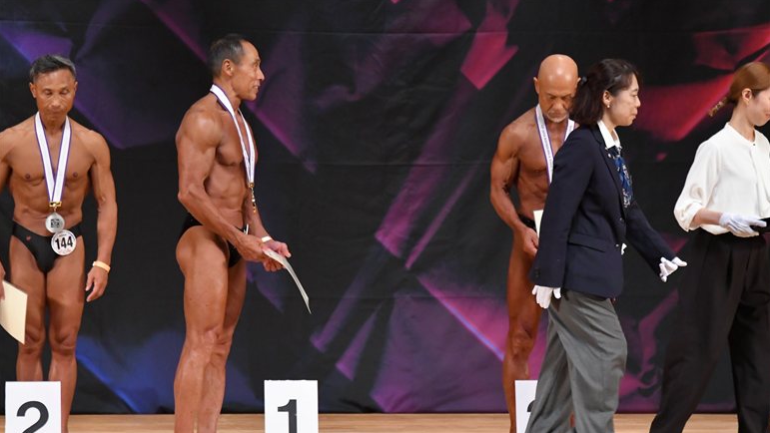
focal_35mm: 284
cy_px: 253
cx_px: 385
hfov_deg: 7.6
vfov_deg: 4.3
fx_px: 5800
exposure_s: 1/400
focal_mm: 180
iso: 4500
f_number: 5.6
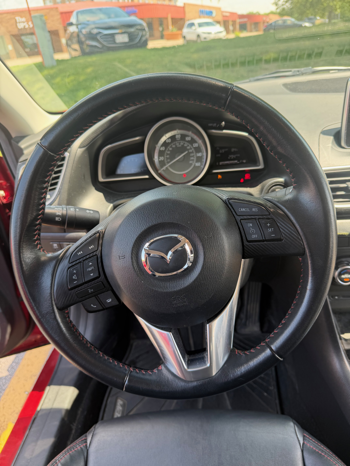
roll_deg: +6.5
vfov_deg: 71.6
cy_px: 233
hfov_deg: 56.8
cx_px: 175
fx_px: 324
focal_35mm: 24
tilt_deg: -30.5
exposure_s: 1/194
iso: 80
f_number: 1.78
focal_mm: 6.76
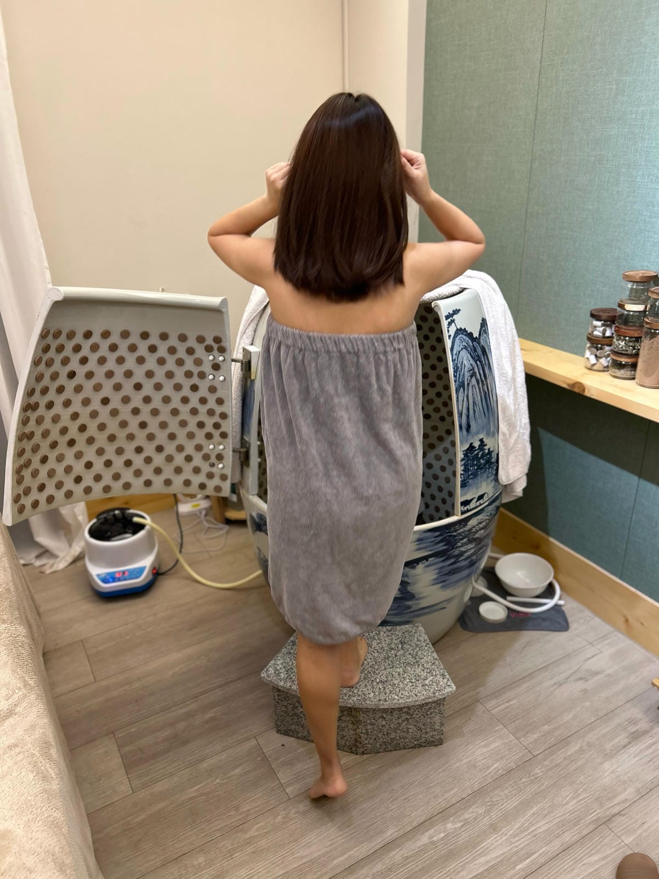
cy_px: 440
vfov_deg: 67.3
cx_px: 330
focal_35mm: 26
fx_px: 660
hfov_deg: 53.1
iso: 125
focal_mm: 5.7
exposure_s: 1/60
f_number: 1.5
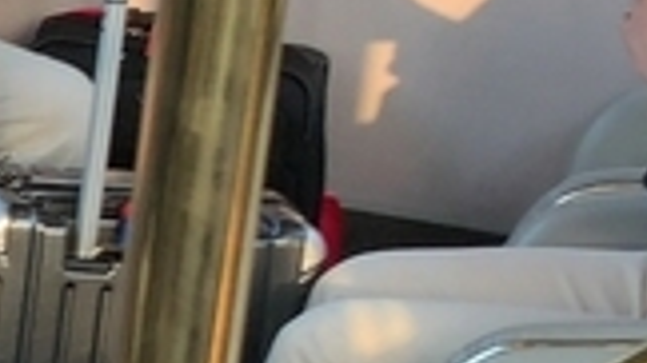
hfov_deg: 10.3
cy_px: 168
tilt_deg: -12.8
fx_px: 3070
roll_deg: -5.4
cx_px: -955
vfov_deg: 6.8
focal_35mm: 179
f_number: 1.8
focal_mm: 4.25
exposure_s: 1/60
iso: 25
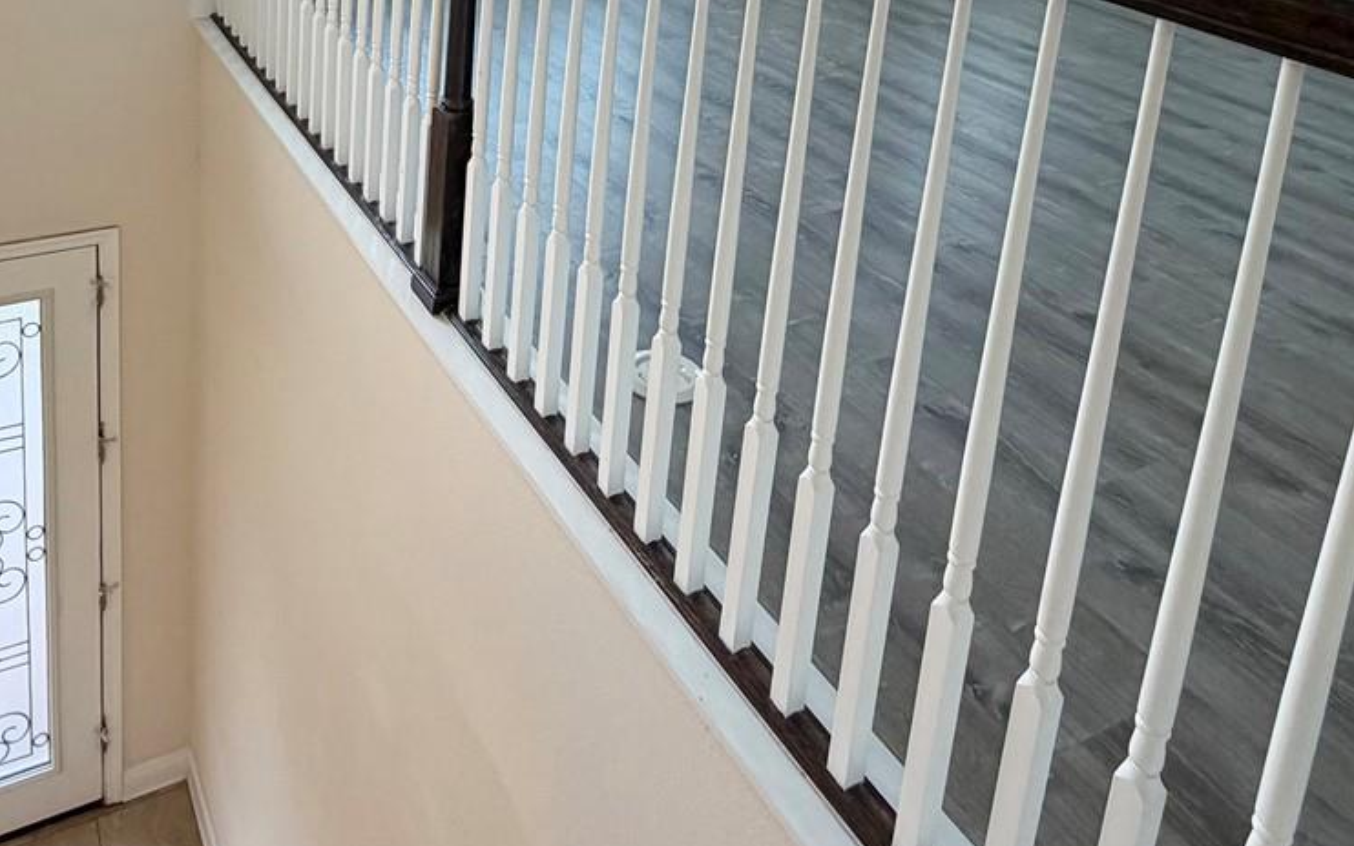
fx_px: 1181
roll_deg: -3.3
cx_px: 493
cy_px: -104
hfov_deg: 58.7
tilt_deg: -12.2
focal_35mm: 32
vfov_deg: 33.8
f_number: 2.2
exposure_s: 1/120
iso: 125
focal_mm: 2.22
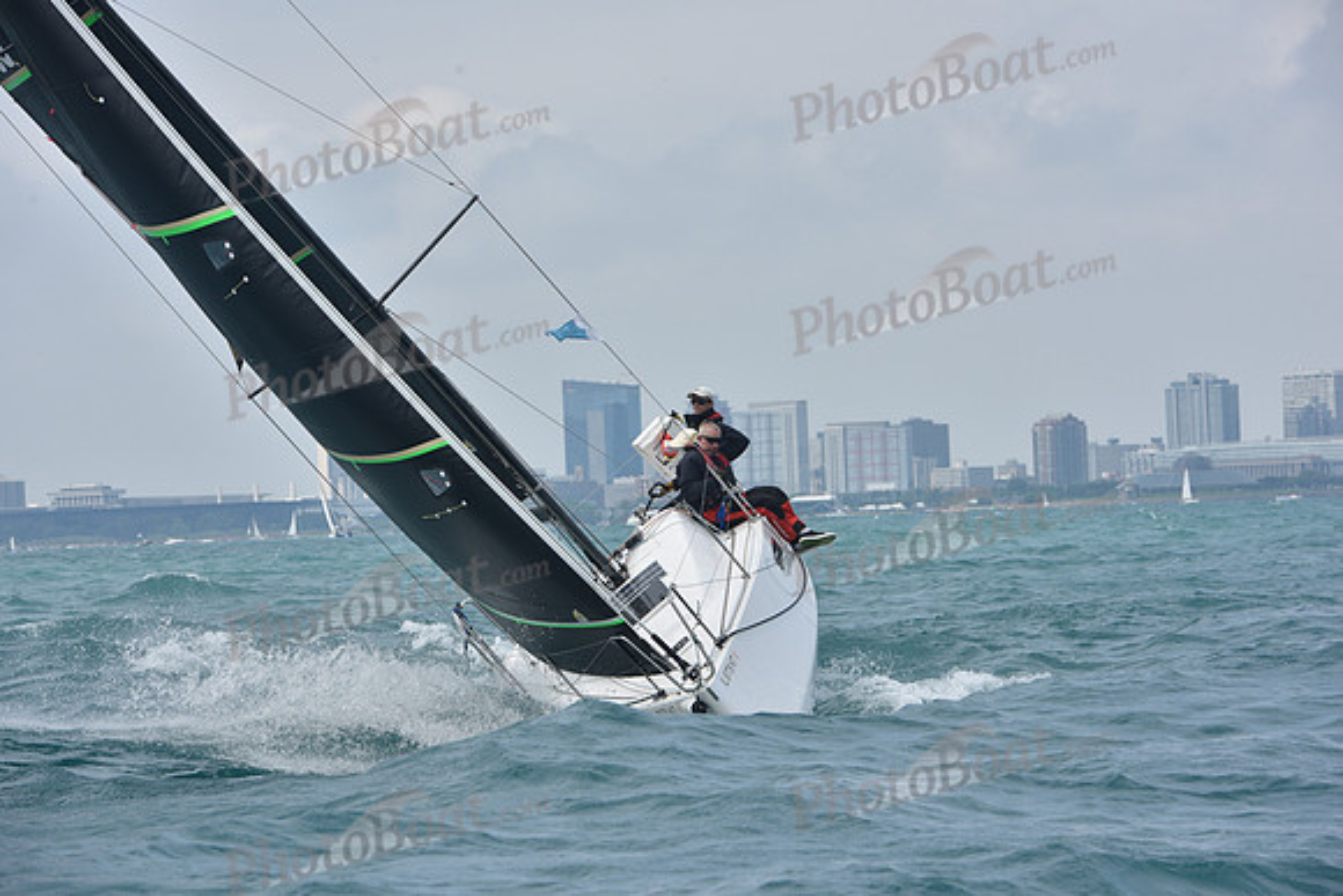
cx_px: 672
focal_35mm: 175
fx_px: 6530
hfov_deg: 11.7
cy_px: 448
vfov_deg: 7.9
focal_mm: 175
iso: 250
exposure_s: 1/800
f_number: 11
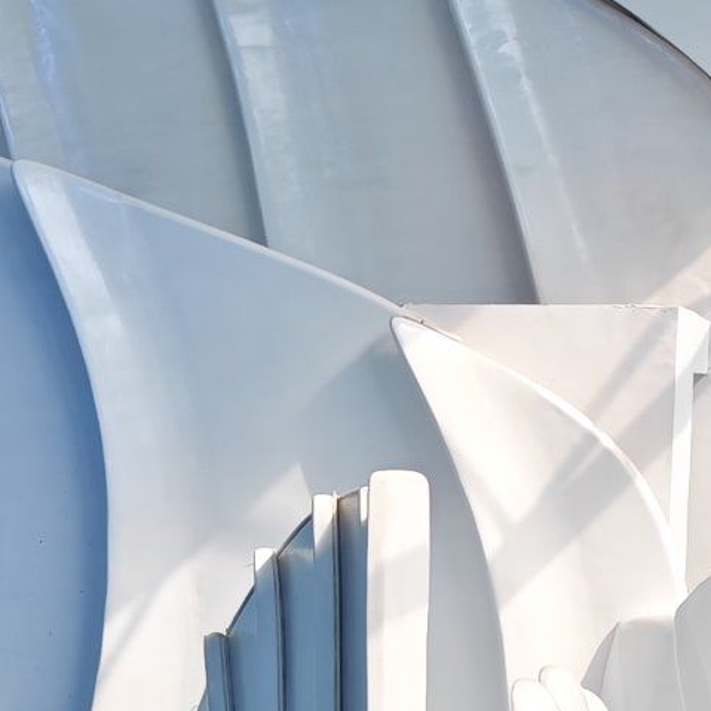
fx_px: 2812
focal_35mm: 121
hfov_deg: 11.2
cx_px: -1159
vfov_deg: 14.4
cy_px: 496
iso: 50
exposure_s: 1/370
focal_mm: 5.84
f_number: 1.6
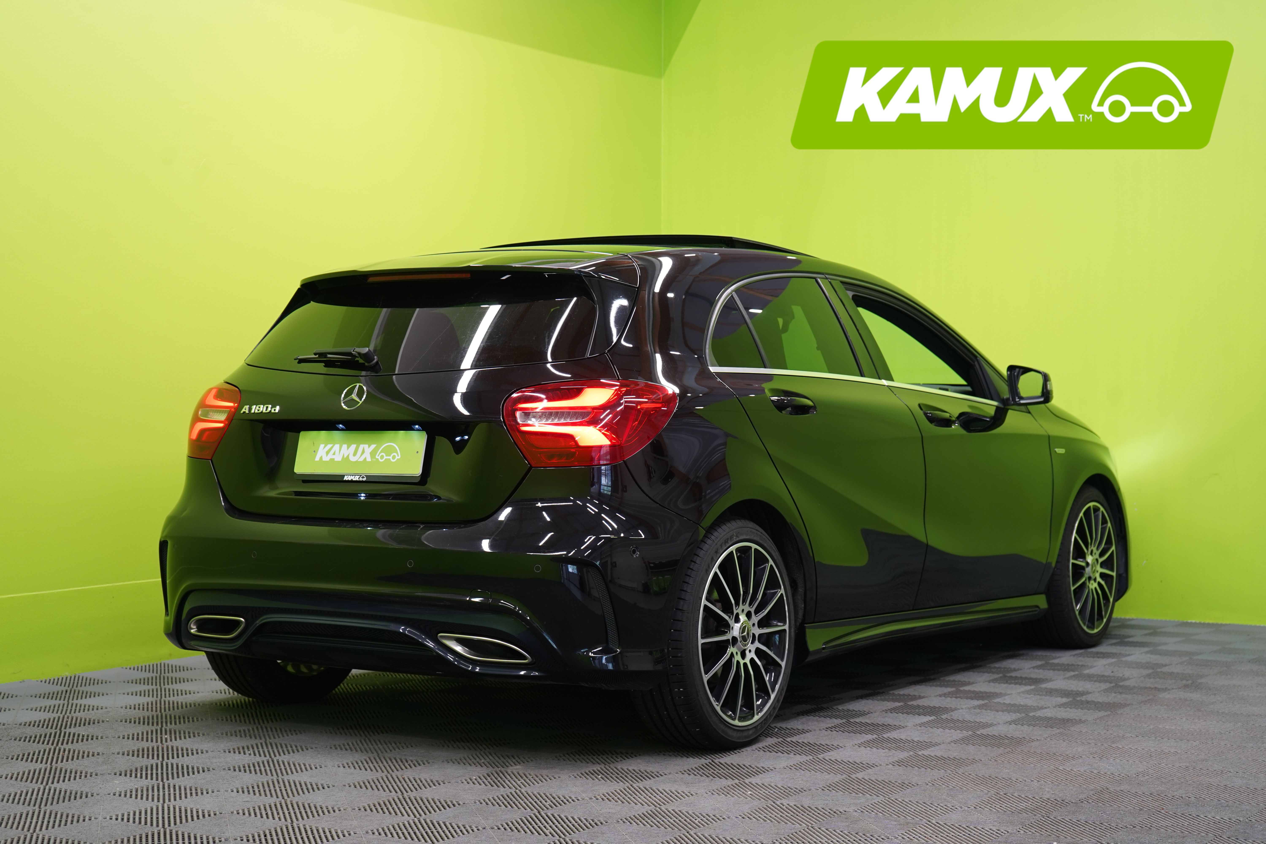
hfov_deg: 35.1
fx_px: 2004
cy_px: 422
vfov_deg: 23.8
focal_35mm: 57
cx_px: 633
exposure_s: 1/25
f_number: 5
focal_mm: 57
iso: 400
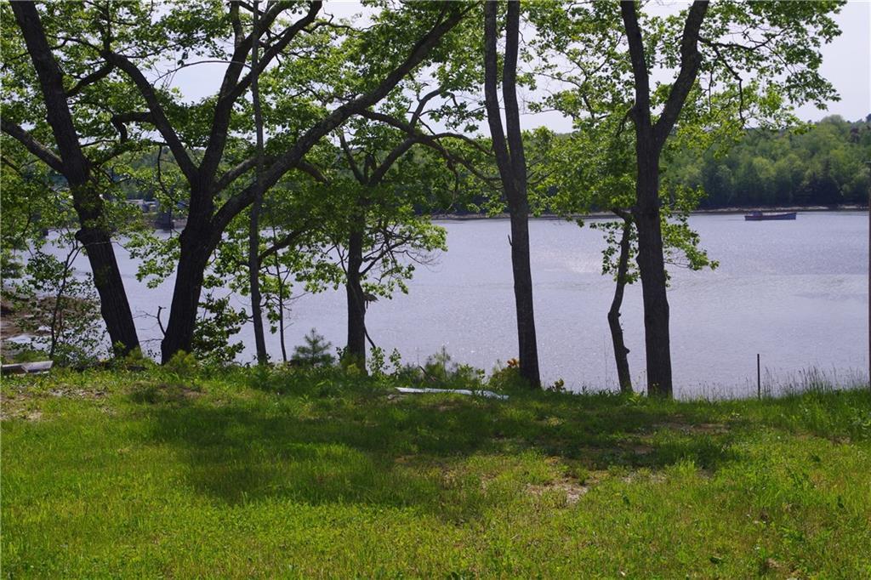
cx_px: 436
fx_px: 1185
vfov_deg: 27.5
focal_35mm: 49
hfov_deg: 40.4
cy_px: 290
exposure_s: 1/160
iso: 100
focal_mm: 32.5
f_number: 11
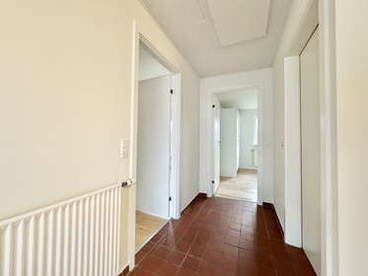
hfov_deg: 102.0
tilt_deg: +0.1
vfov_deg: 85.7
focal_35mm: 14
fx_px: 149
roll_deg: -0.8
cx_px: 184
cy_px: 138
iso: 320
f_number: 2.2
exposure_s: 1/50
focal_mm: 2.22
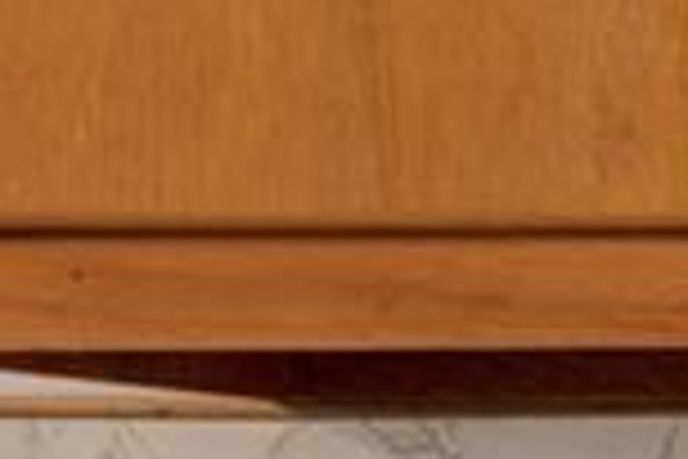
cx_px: 2262
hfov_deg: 9.2
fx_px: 3077
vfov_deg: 8.4
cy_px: 596
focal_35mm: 161
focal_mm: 24
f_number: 6.3
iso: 50
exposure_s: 1/8
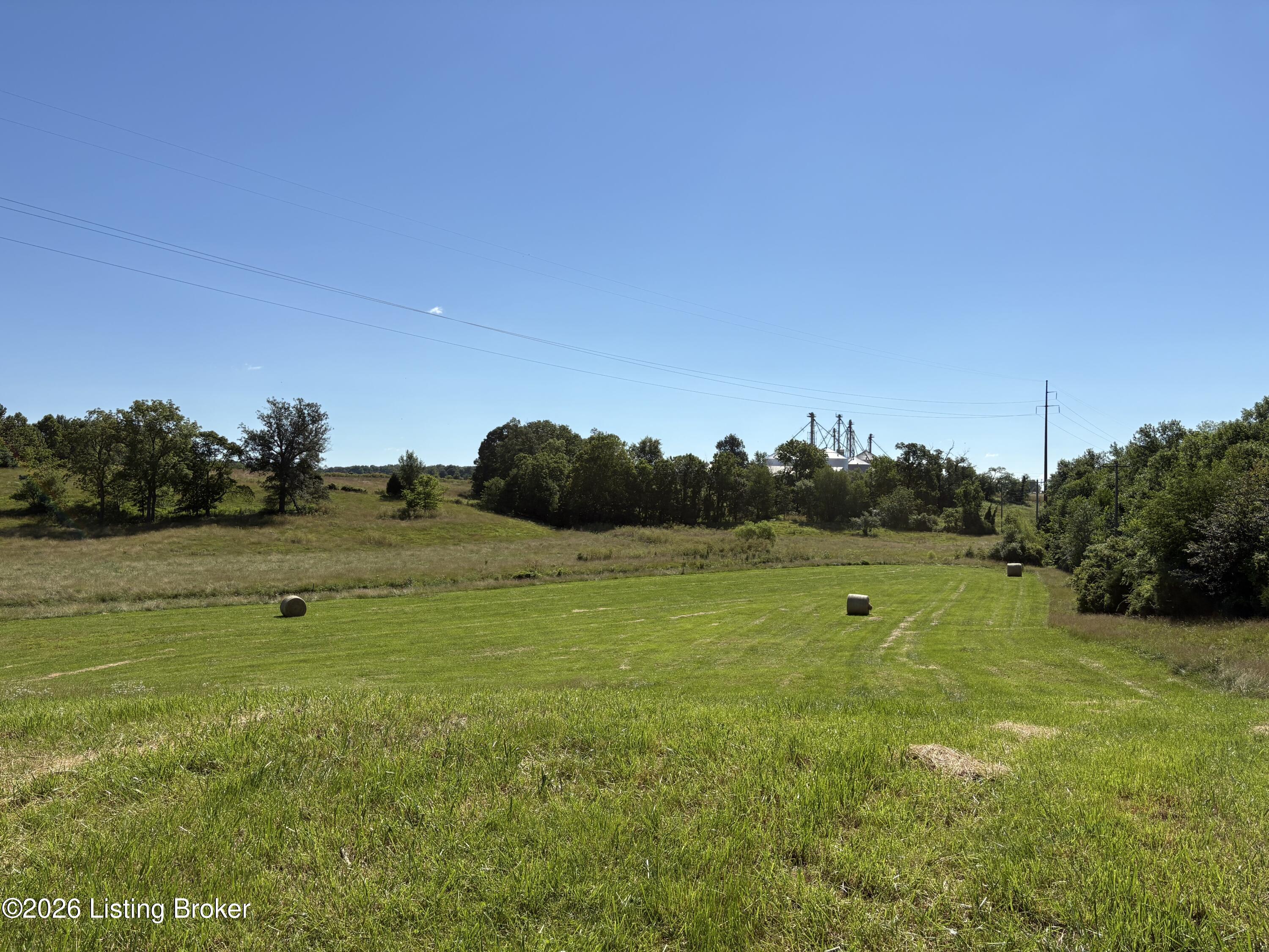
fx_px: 953
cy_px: 476
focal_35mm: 26
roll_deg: +1.0
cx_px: 634
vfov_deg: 53.1
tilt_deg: +1.2
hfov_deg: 67.3
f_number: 1.6
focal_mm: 5.96
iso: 50
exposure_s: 1/6329
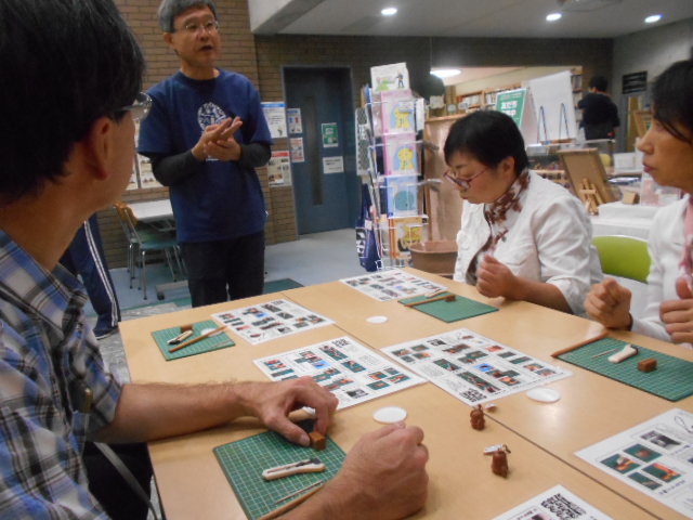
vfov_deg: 53.1
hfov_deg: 67.3
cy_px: 260
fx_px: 521
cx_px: 346
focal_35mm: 26
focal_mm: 4.6
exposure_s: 1/160
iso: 800
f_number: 3.2
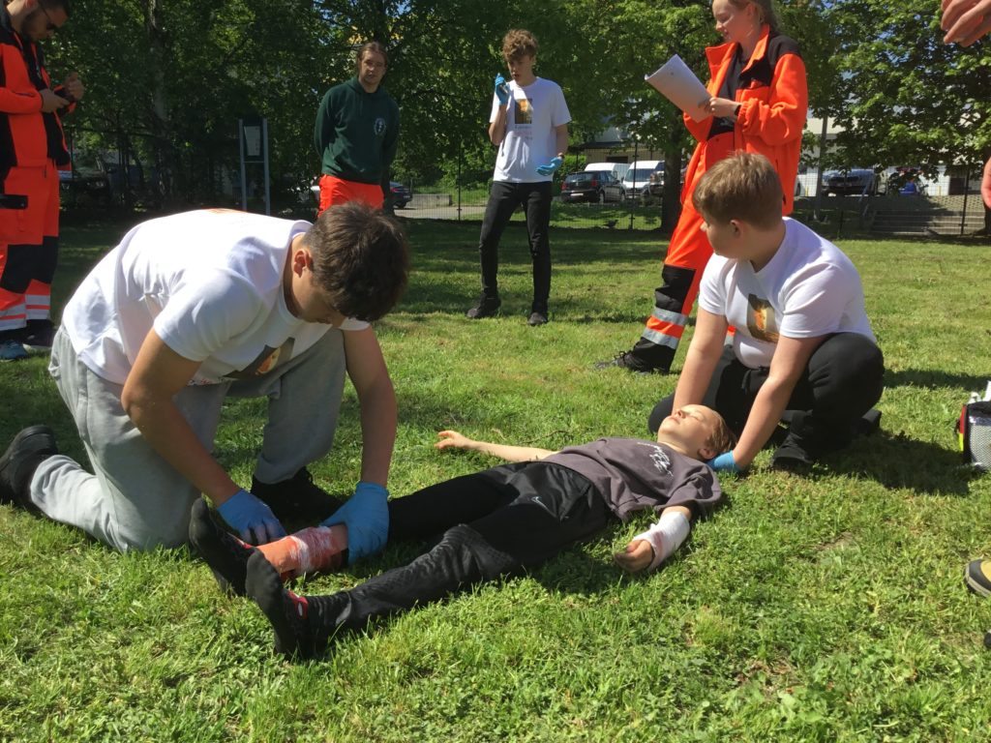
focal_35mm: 31
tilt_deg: -9.1
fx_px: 887
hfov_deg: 58.4
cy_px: 372
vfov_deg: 45.4
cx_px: 496
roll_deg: -1.5
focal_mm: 3.3
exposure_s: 1/876
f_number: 2.4
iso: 25
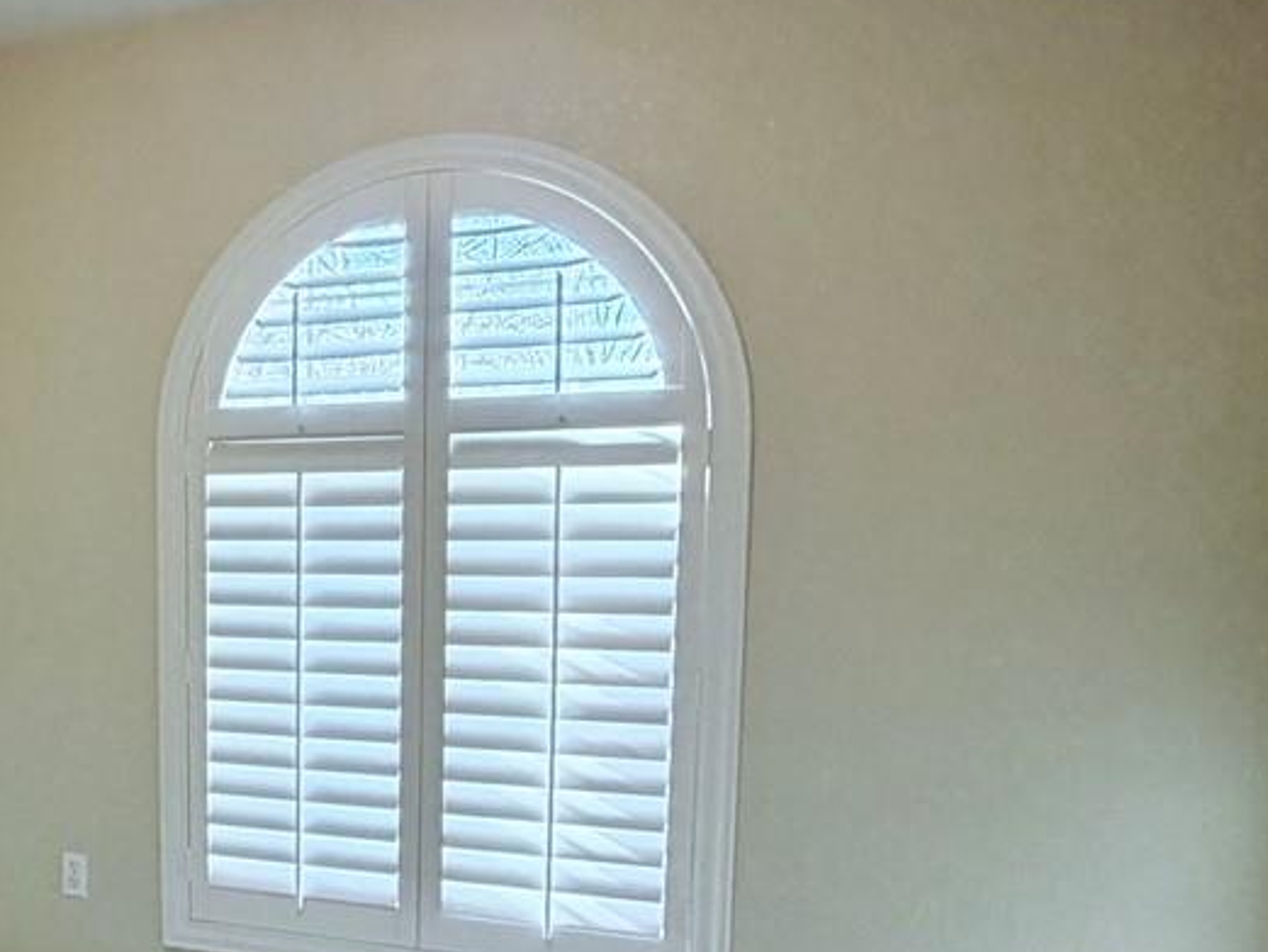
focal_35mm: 43
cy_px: 687
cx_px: -5
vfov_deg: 33.1
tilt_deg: -8.3
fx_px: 1575
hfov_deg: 38.8
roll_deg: +0.8
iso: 320
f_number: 2.2
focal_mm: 2.22
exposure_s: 1/120
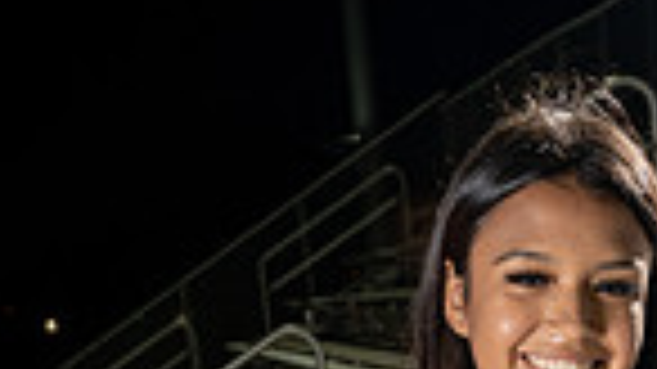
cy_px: 994
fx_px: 2194
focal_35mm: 126
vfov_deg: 8.5
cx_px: 567
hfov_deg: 16.8
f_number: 8
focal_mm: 39
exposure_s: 1/250
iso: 800
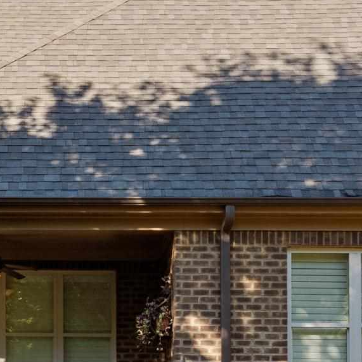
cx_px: 84
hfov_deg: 24.7
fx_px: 816
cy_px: 303
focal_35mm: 69
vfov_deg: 24.5
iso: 500
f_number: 9.5
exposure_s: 1/125
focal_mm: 16
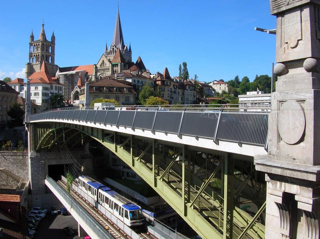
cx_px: 160
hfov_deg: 52.7
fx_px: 323
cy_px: 120
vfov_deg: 40.6
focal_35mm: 35
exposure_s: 1/273
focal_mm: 5.8
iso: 50
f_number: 5.6
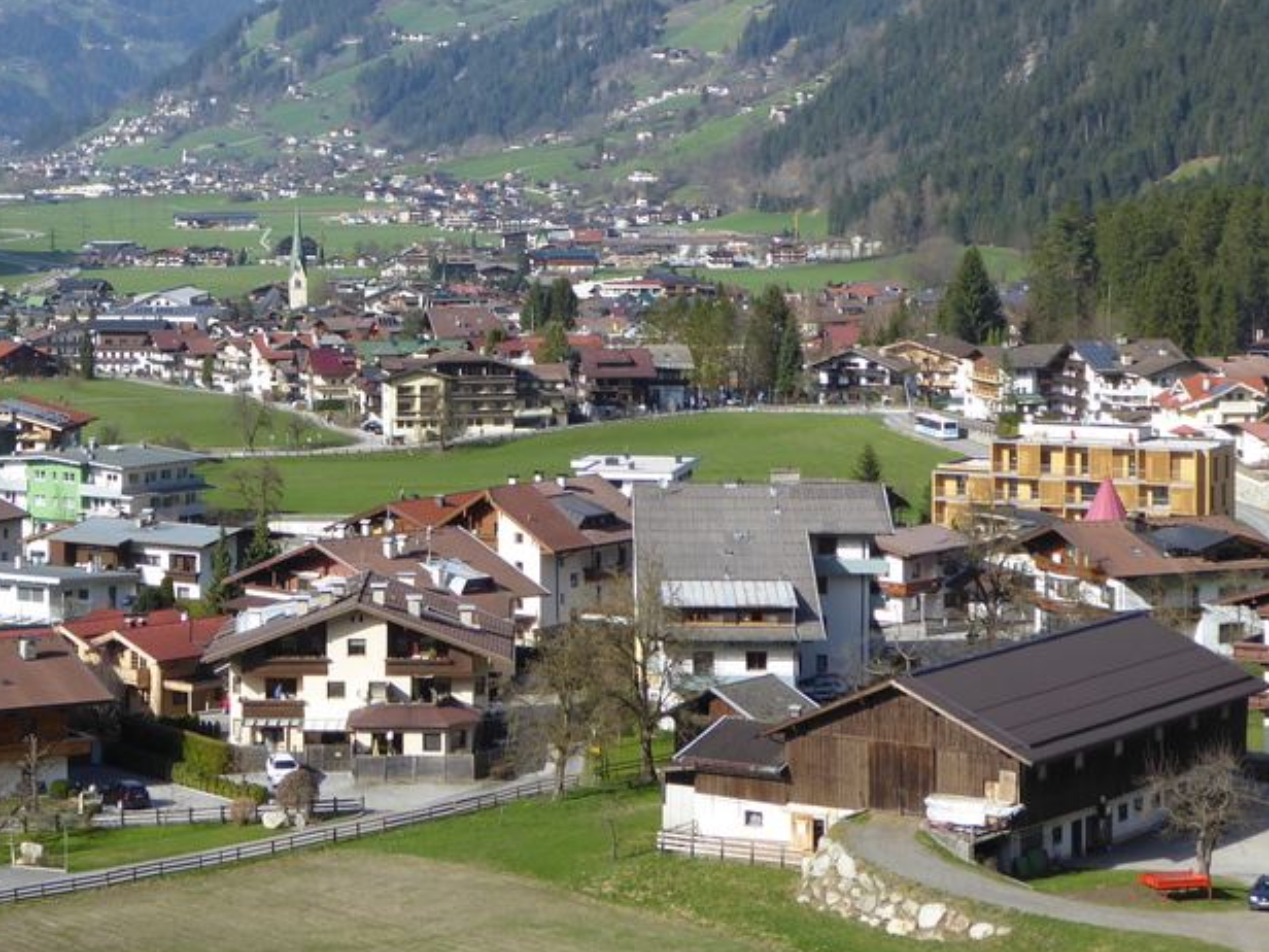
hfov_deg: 18.1
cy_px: 346
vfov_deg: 13.7
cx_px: 338
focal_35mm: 108
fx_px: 3959
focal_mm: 10.9
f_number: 4.3
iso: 80
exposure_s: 1/400
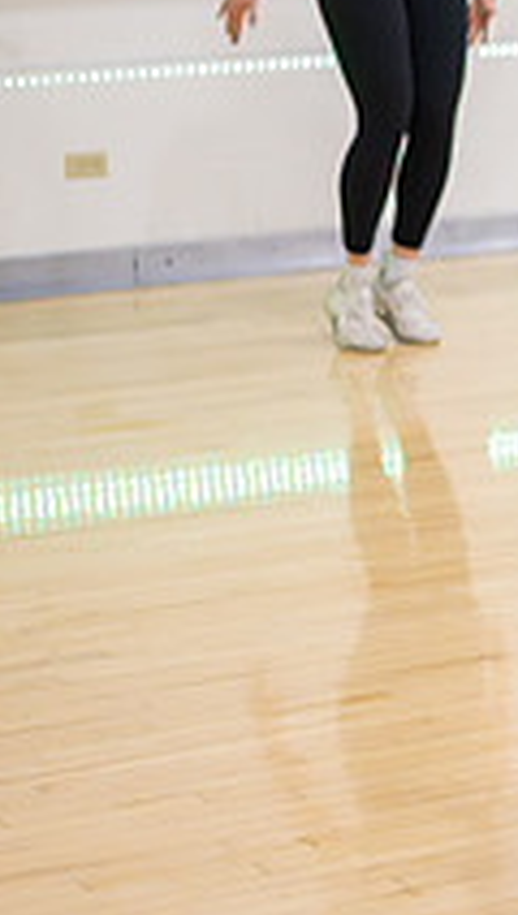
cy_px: 145
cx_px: 1040
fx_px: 3475
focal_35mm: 143
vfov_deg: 14.9
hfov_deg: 8.1
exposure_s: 1/500
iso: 5000
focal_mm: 50
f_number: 1.8
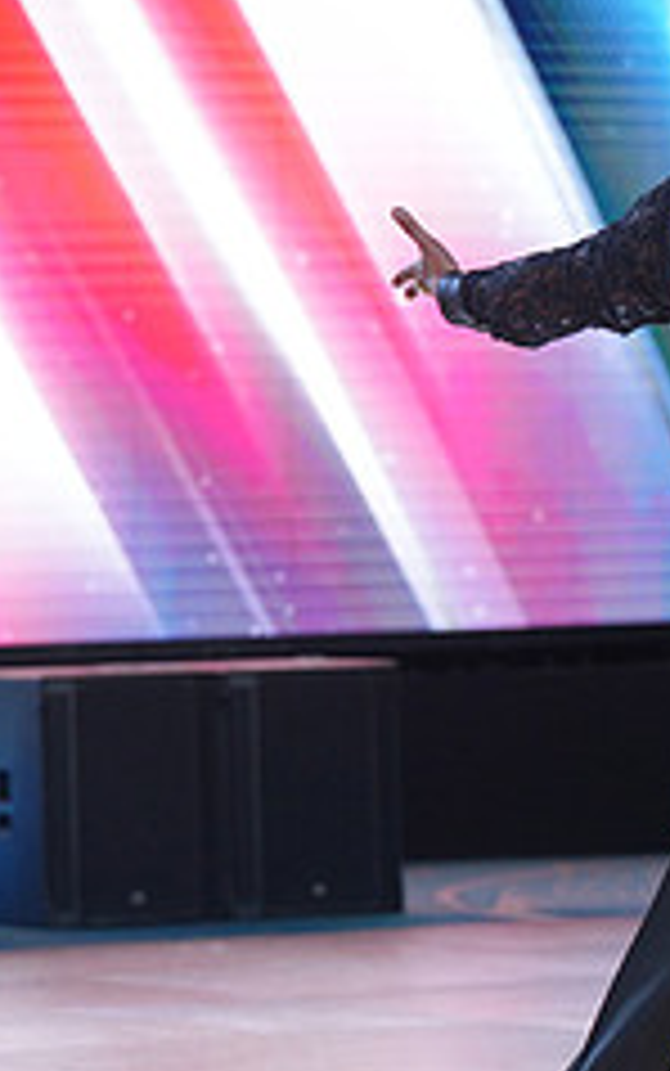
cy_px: 610
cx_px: 1246
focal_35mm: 253
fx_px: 7383
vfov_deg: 8.3
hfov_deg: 5.1
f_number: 4
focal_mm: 102
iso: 640
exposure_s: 1/400
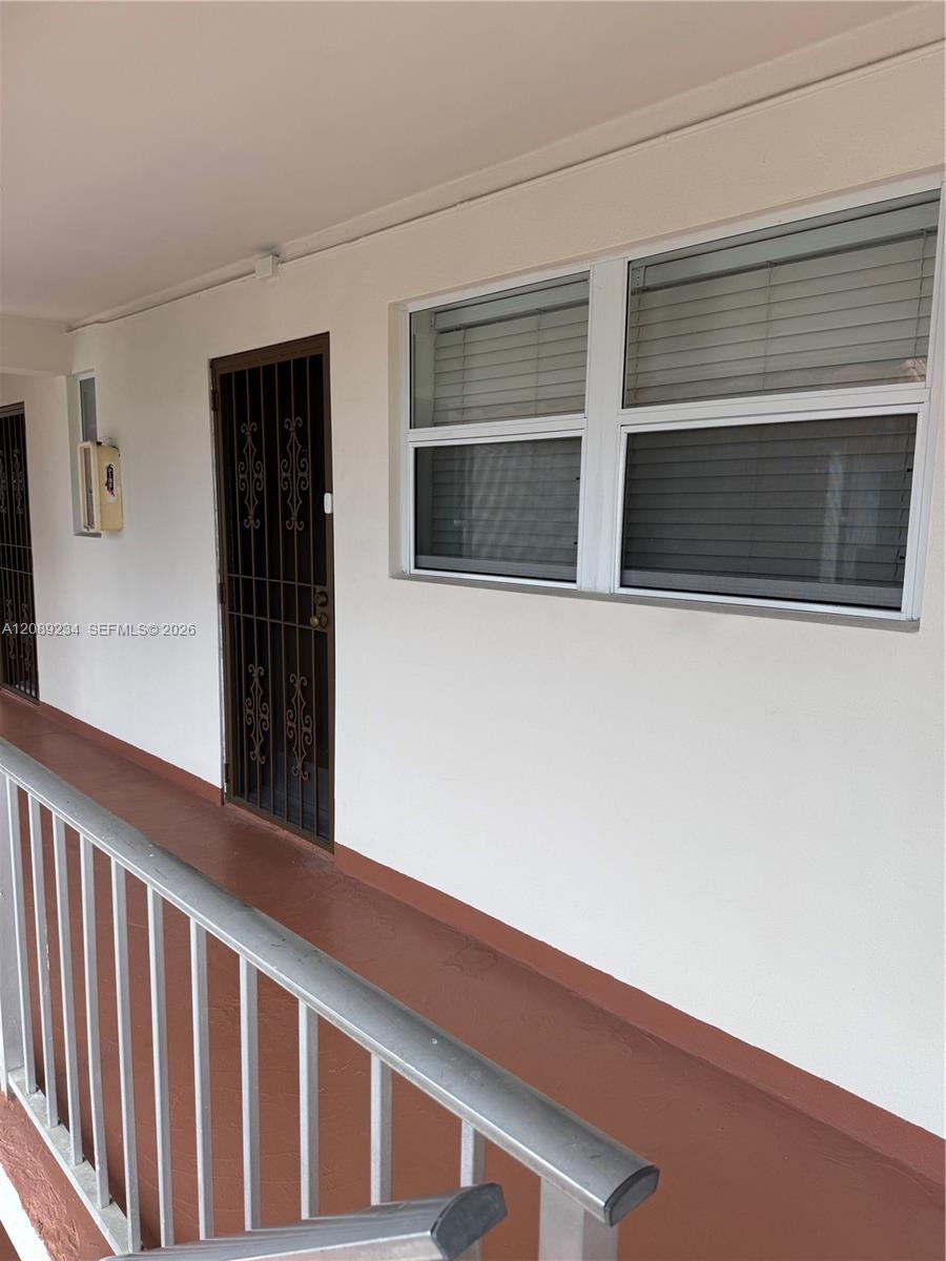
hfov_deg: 56.8
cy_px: 630
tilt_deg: -8.1
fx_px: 875
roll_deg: -1.1
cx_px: 473
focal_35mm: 24
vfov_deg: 71.6
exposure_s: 1/920
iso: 80
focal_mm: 6.76
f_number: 1.78
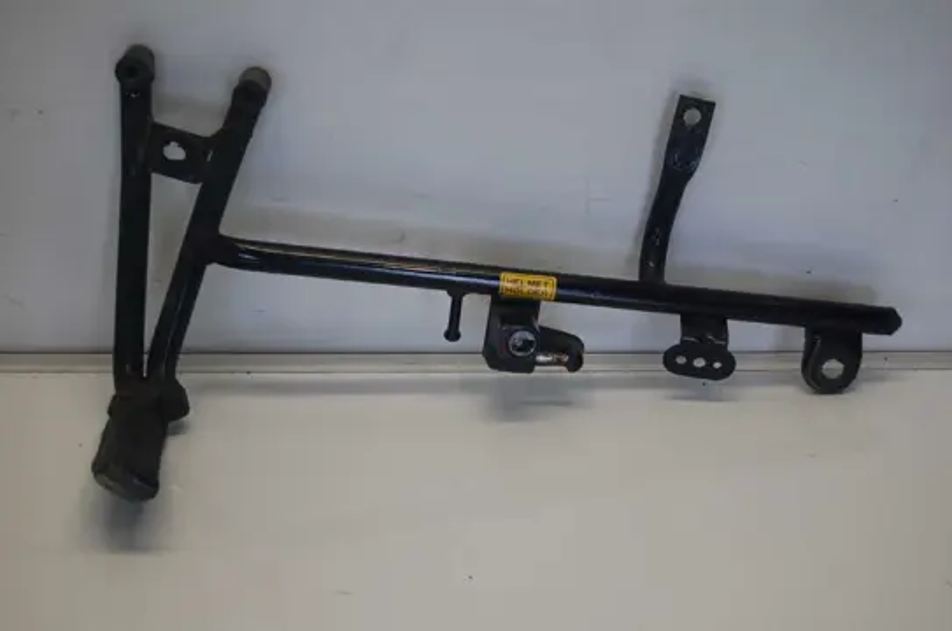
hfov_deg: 27.0
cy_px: 316
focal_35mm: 75
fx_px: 1980
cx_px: 476
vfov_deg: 18.1
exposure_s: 1/60
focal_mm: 50
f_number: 5.6
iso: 400
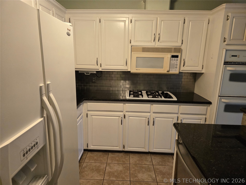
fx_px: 163
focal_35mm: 23
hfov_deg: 73.9
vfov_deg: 58.9
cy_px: 92
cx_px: 123
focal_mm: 5.4
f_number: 1.8
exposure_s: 1/120
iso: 640
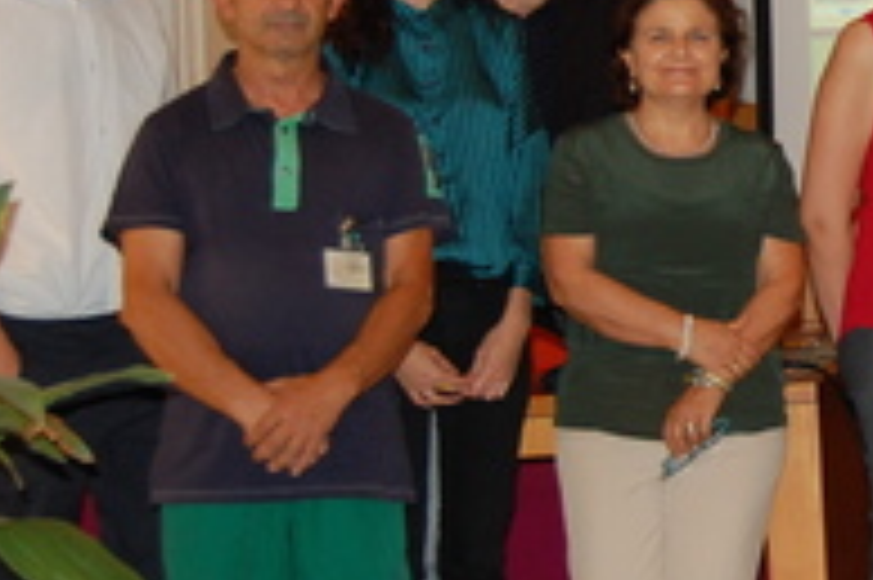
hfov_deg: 16.7
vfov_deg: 11.8
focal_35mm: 116
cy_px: 189
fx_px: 2811
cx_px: 1138
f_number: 4
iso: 400
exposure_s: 1/60
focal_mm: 24
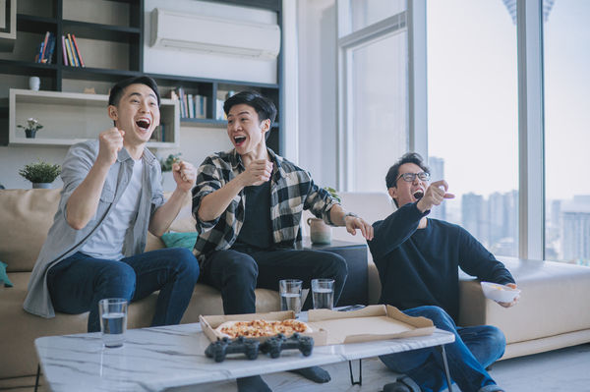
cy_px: 196
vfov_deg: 37.8
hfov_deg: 54.5
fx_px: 573
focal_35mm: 35
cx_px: 295
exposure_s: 1/4000
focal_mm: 35
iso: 1000
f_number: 1.8
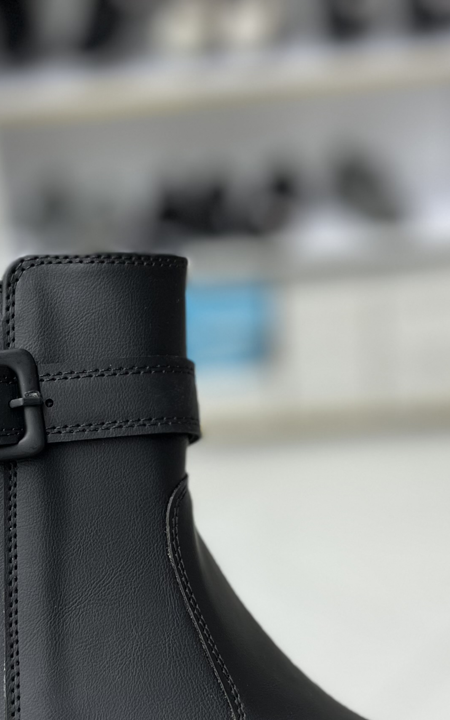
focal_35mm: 65
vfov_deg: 31.3
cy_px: 465
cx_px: 115
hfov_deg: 19.9
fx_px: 1276
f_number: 1.6
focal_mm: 5.1
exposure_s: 1/100
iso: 40
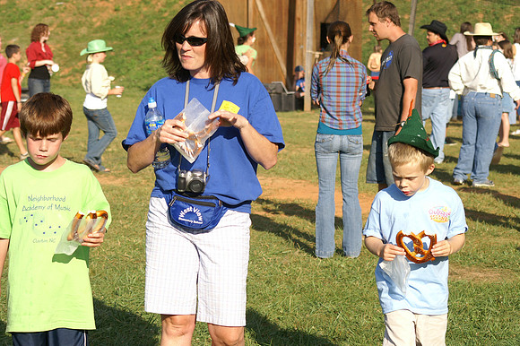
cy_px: 173
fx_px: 1516
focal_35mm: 105
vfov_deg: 13.0
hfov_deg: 19.5
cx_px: 260
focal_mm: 70
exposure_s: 1/500
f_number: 6.3
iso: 100
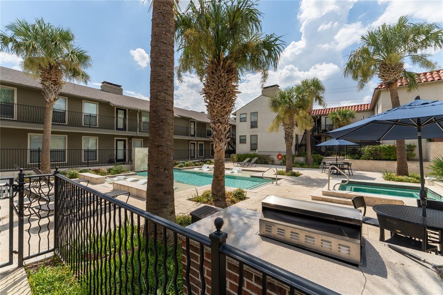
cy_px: 148
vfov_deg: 81.2
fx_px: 172
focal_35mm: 14
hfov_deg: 104.3
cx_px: 222
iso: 100
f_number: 7.1
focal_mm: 14
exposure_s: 1/5000
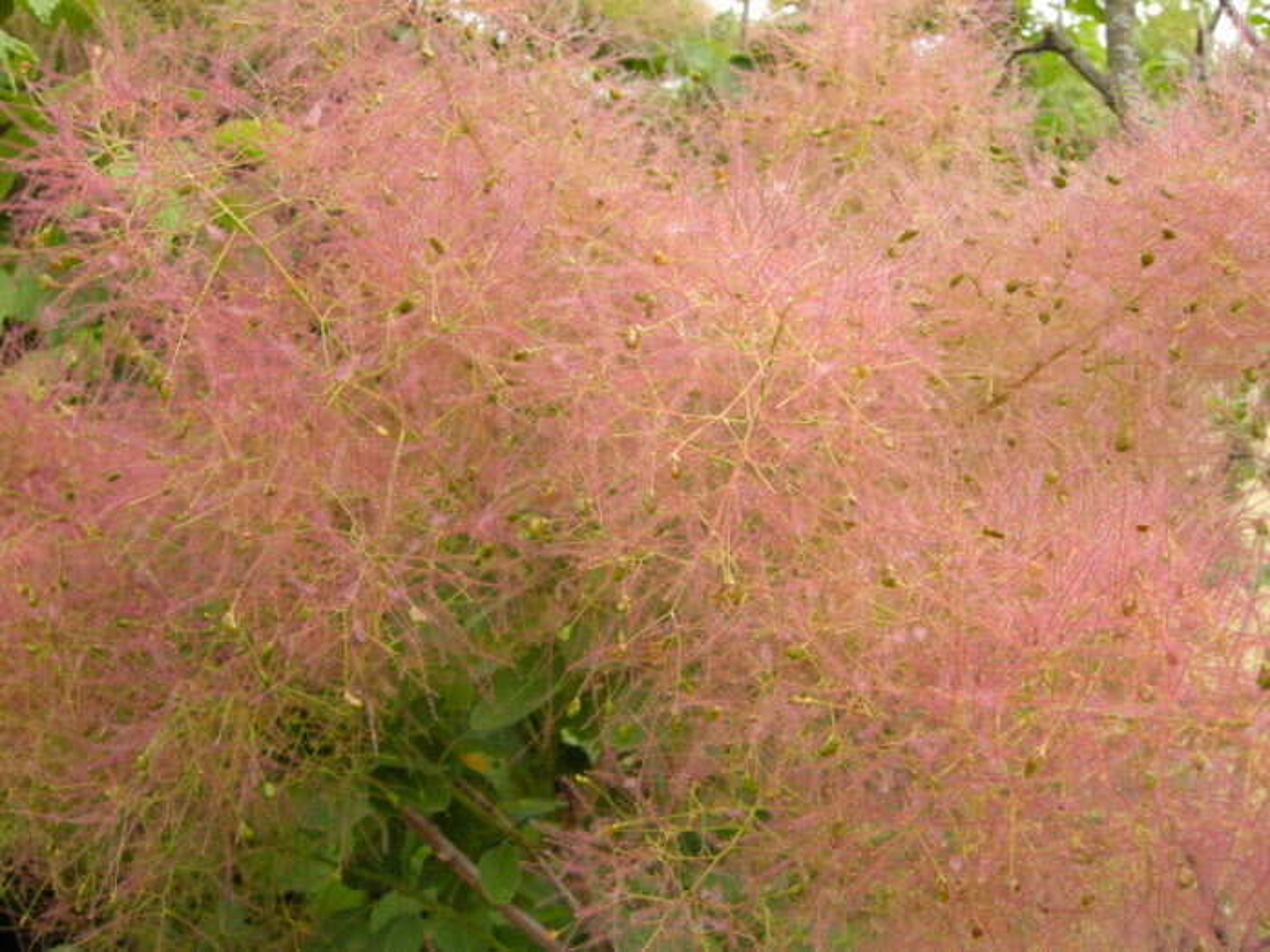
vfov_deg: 40.7
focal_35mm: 35
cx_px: 635
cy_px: 476
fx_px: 1284
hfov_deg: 52.6
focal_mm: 7.5
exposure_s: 1/105
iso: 64
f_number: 3.8
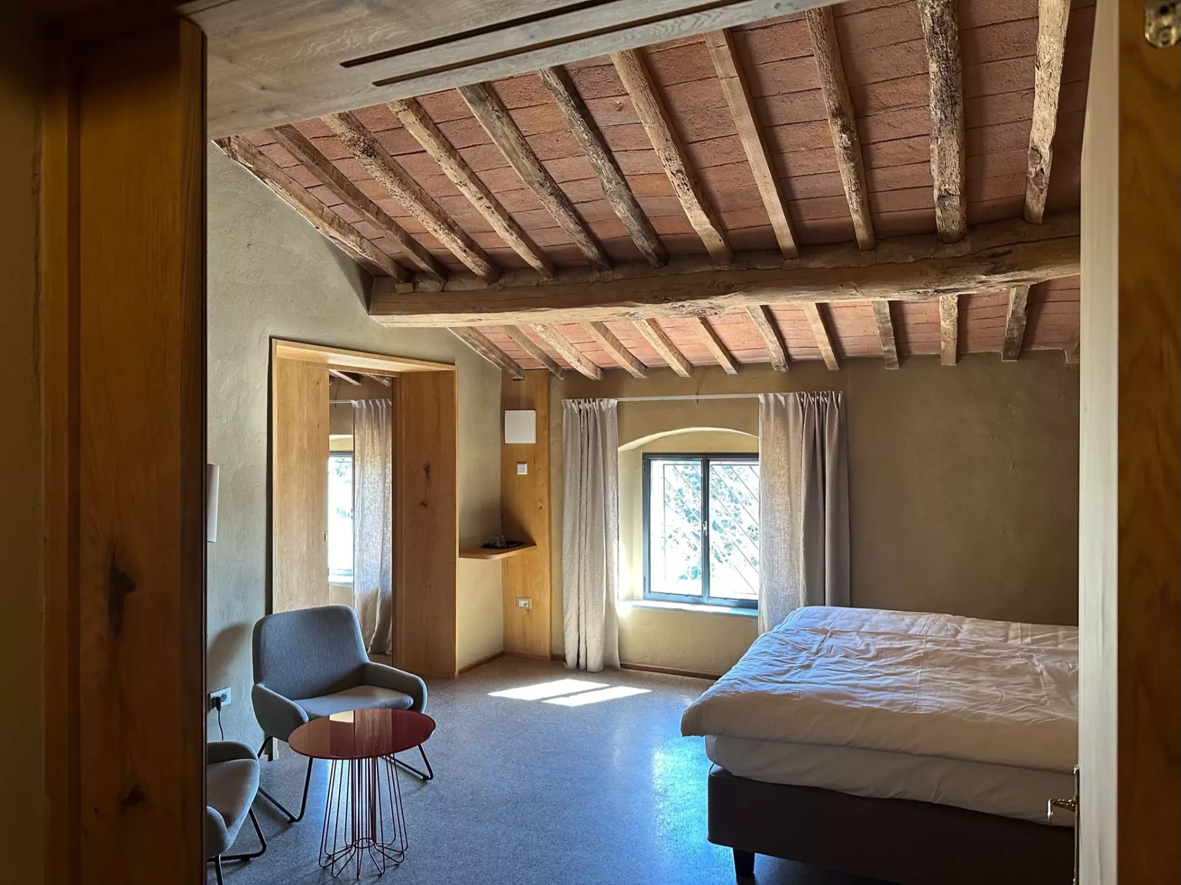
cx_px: 590
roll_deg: +0.2
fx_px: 819
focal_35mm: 24
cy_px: 442
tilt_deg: -0.4
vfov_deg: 56.8
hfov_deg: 71.6
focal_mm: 6.86
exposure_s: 1/60
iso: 250
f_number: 1.78
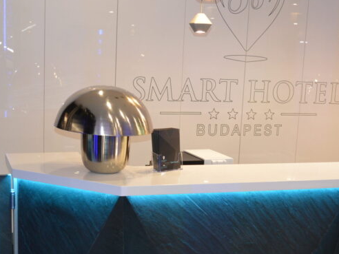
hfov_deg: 32.2
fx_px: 588
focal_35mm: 60
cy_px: 181
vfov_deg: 24.2
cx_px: 167
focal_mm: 20
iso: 560
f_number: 3.8
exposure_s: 1/60
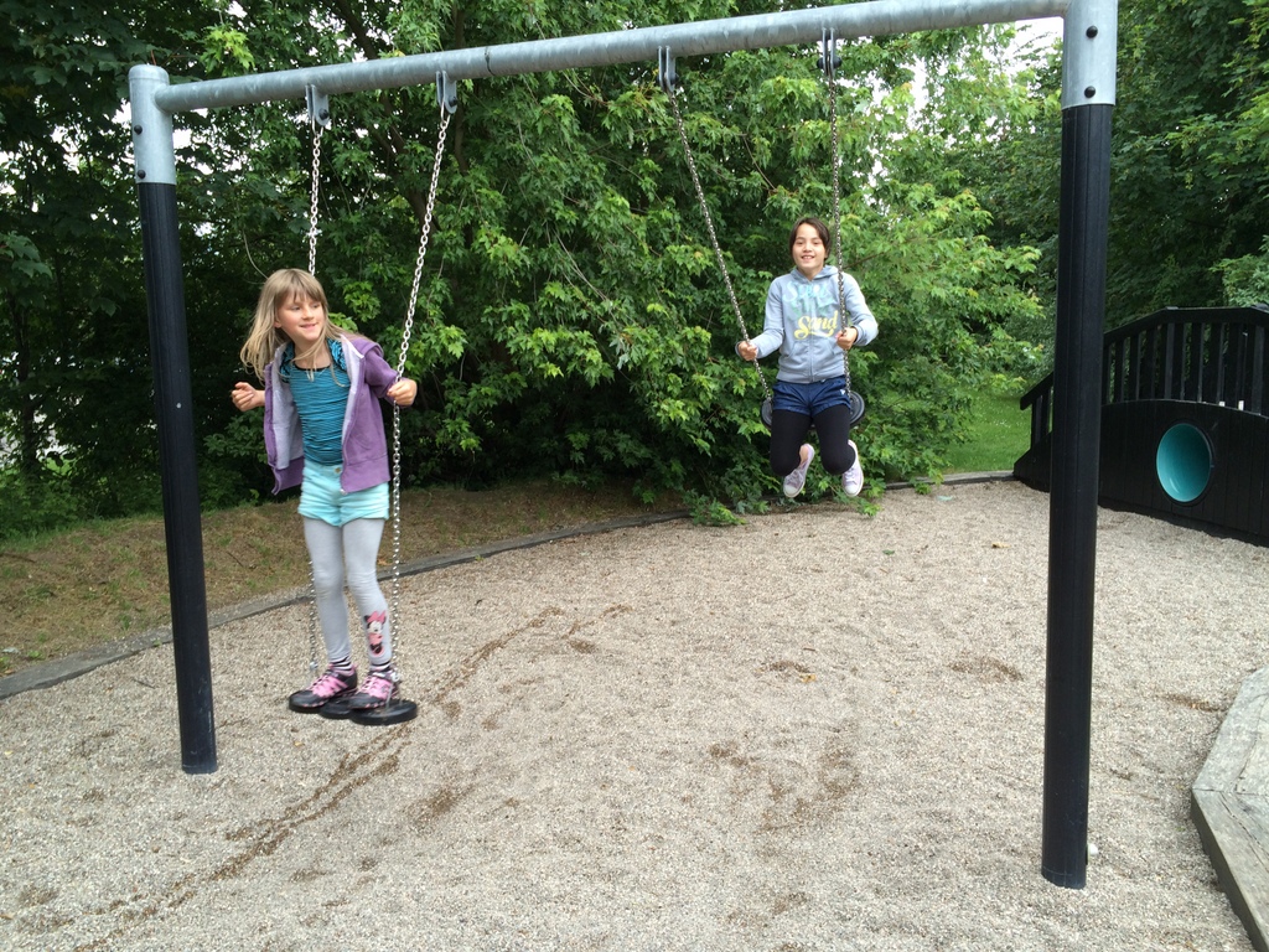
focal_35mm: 30
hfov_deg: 60.0
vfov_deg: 46.8
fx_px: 1100
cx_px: 634
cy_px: 476
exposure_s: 1/162
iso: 32
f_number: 2.2
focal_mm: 4.12
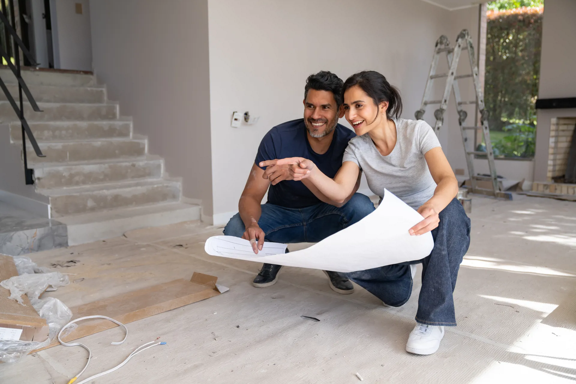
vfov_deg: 45.0
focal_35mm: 29
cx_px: 288
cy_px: 192
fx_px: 464
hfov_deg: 63.7
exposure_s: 1/250
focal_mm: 29
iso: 100
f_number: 2.8
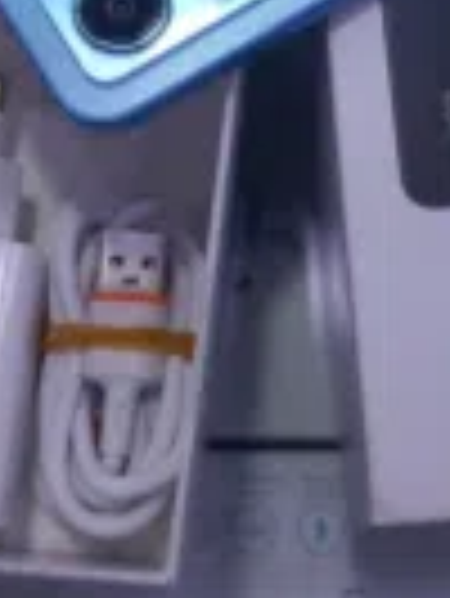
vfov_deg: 25.3
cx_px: 284
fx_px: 1298
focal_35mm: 75
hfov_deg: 19.6
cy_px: 85
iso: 40
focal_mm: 4.6
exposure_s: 1/50
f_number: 2
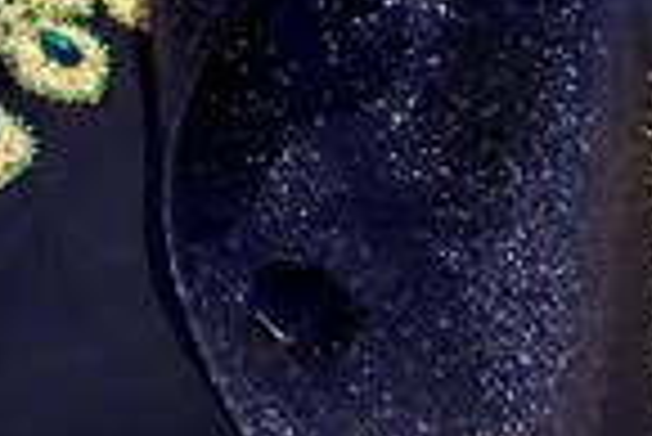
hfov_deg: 3.0
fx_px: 12618
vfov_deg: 2.0
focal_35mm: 696
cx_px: -229
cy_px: -119
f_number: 2
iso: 3200
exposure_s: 1/200
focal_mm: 90
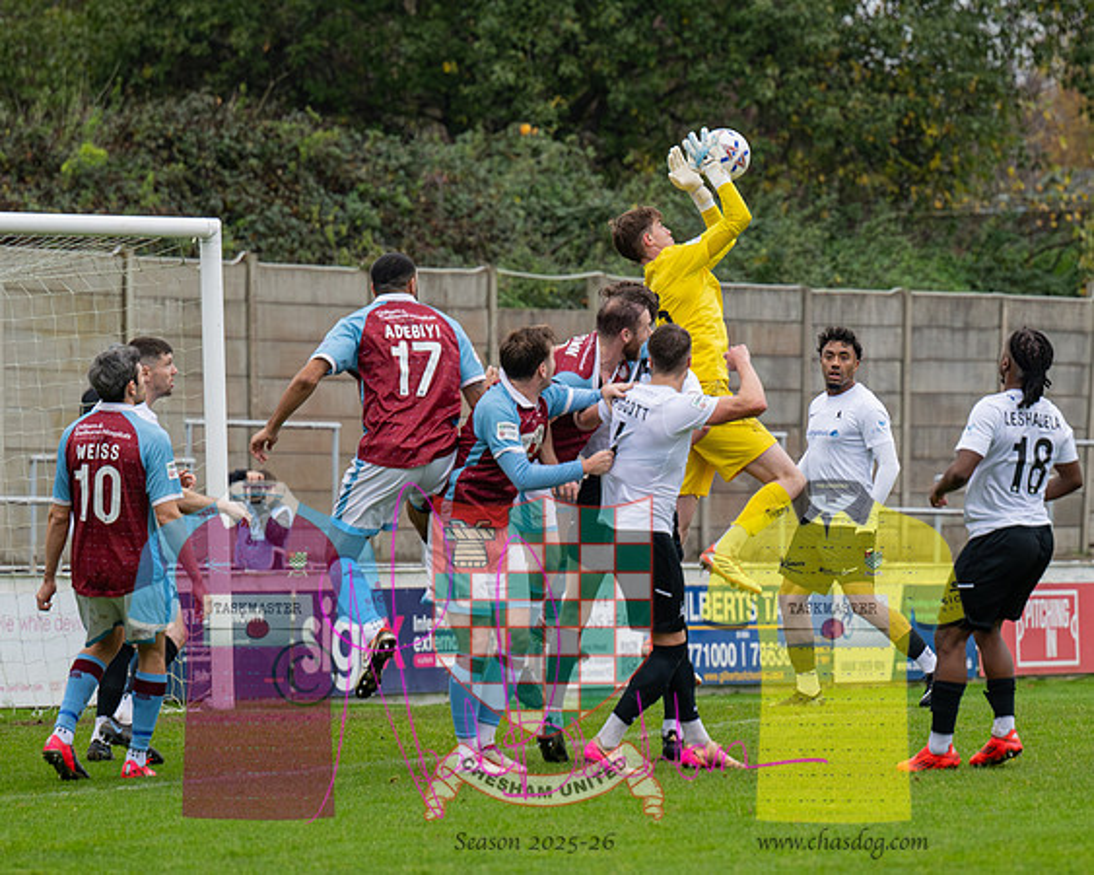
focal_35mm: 260
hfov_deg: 7.4
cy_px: 407
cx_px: 708
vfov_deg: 5.9
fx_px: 8431
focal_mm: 125
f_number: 2.8
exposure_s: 1/1000
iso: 1600
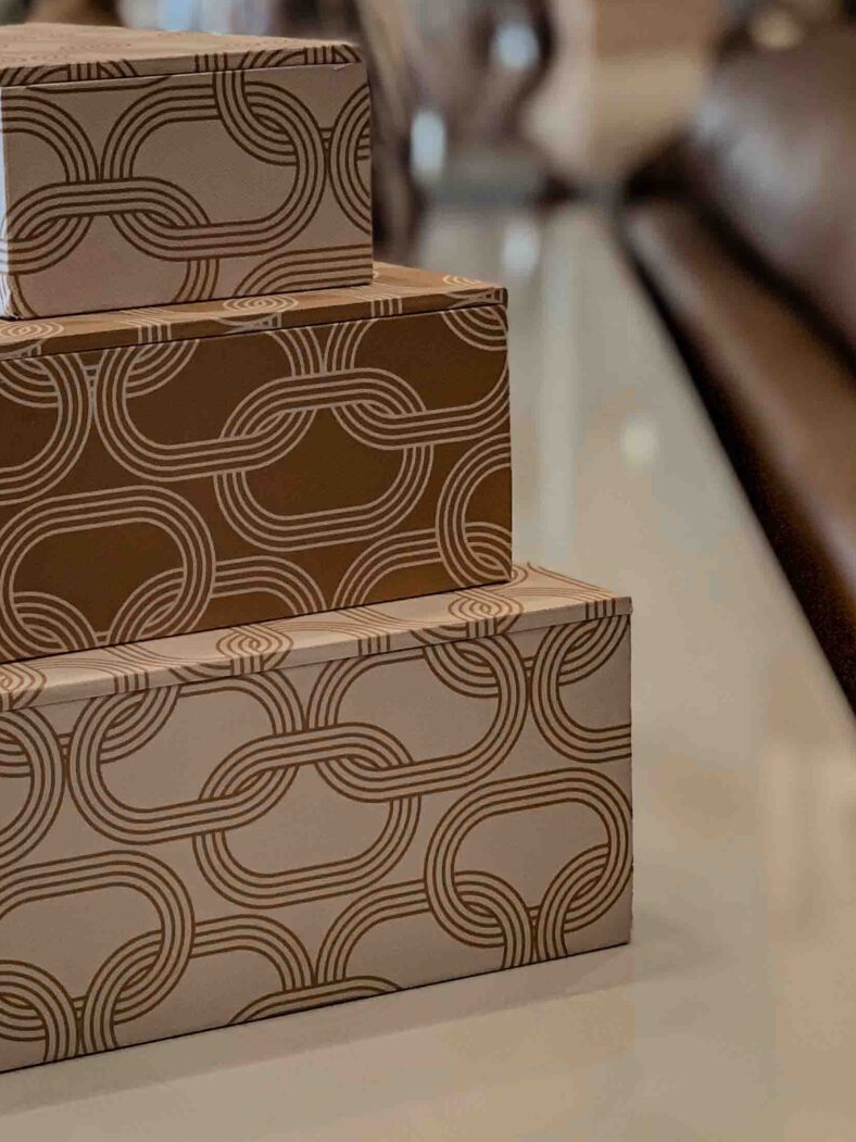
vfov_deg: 20.6
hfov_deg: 15.4
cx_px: 85
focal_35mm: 95
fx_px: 3133
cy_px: 504
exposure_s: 1/100
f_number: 2.4
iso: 125
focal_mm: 6
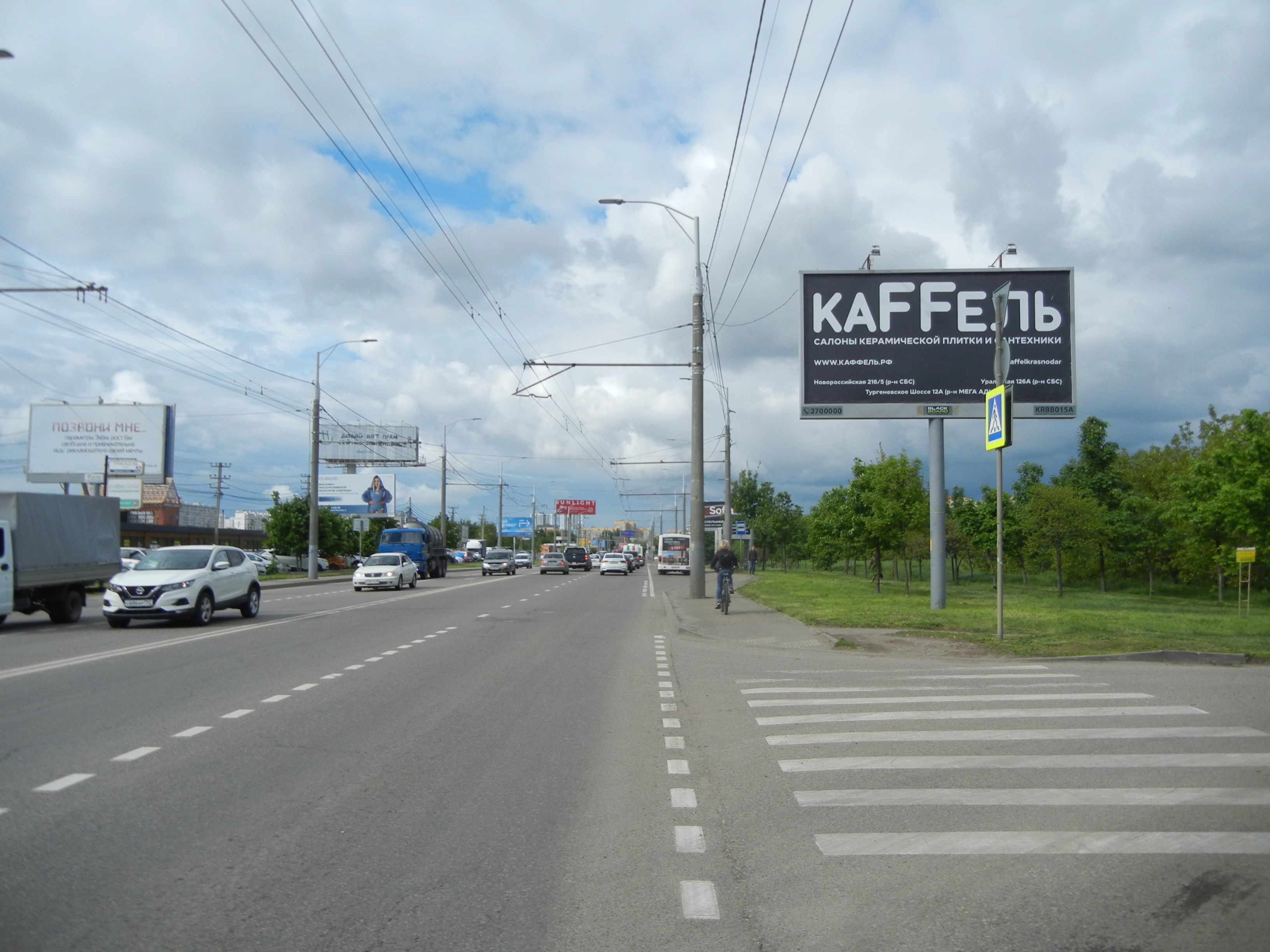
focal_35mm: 30
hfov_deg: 60.0
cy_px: 476
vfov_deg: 46.8
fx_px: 1101
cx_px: 635
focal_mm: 5.4
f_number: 7
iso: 160
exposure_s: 1/566
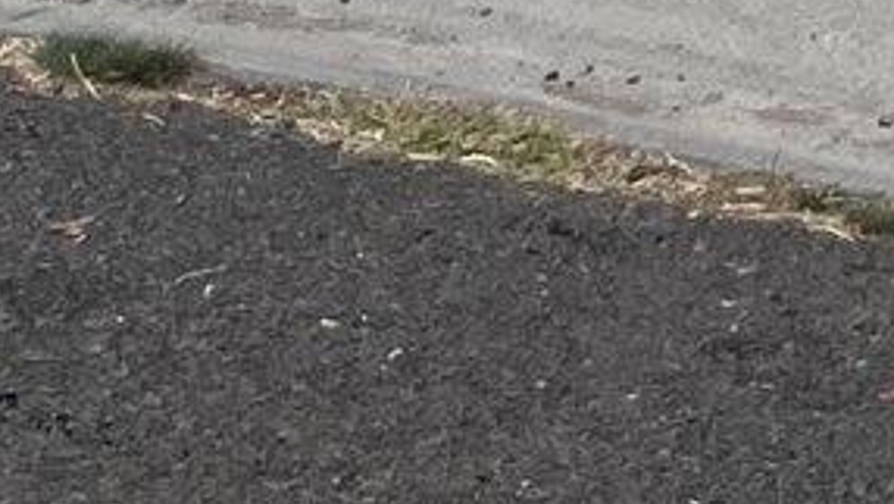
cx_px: 2344
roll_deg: -1.6
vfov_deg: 4.1
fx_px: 5833
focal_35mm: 246
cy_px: -2401
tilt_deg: +7.6
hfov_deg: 7.9
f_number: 1.8
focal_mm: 3.99
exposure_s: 1/3745
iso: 32
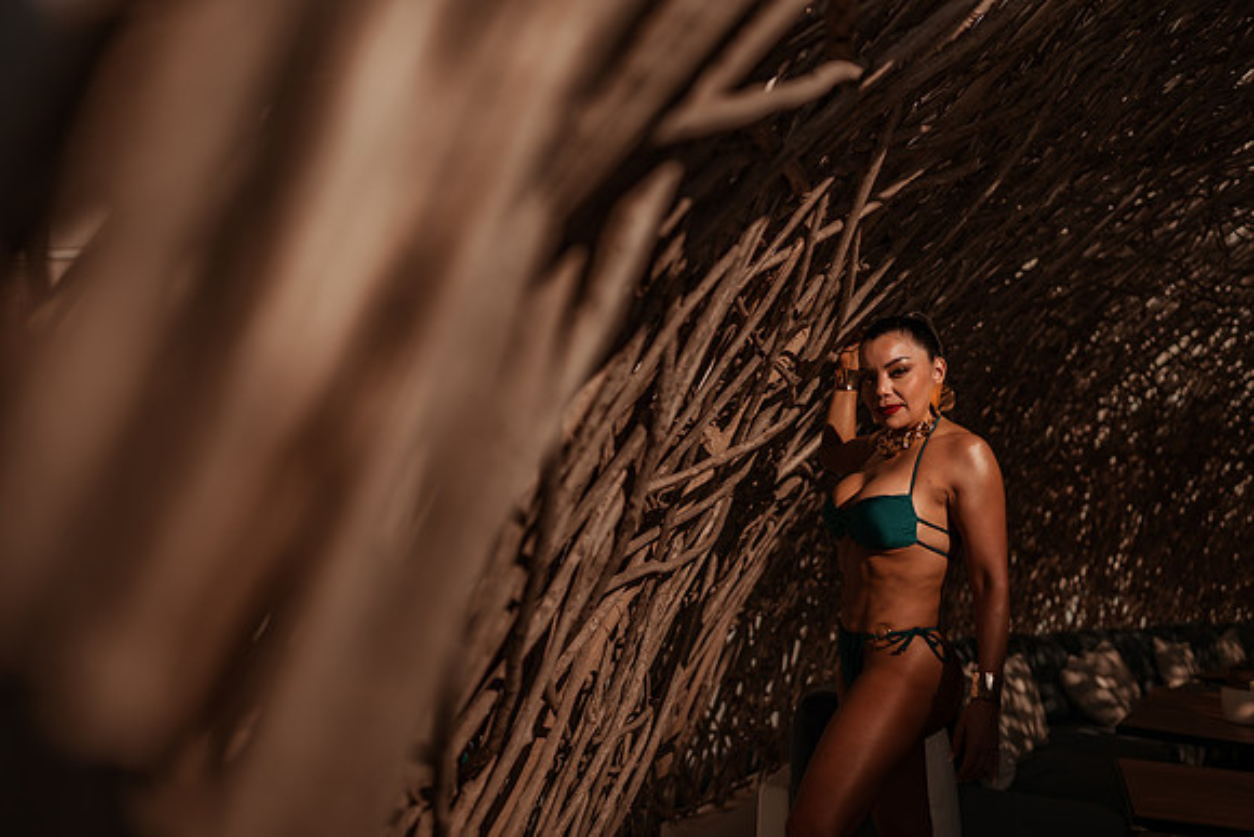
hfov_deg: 54.4
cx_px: 627
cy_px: 418
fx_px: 1219
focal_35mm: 35
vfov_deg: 37.9
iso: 50
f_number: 1.8
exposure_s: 1/8000
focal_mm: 35
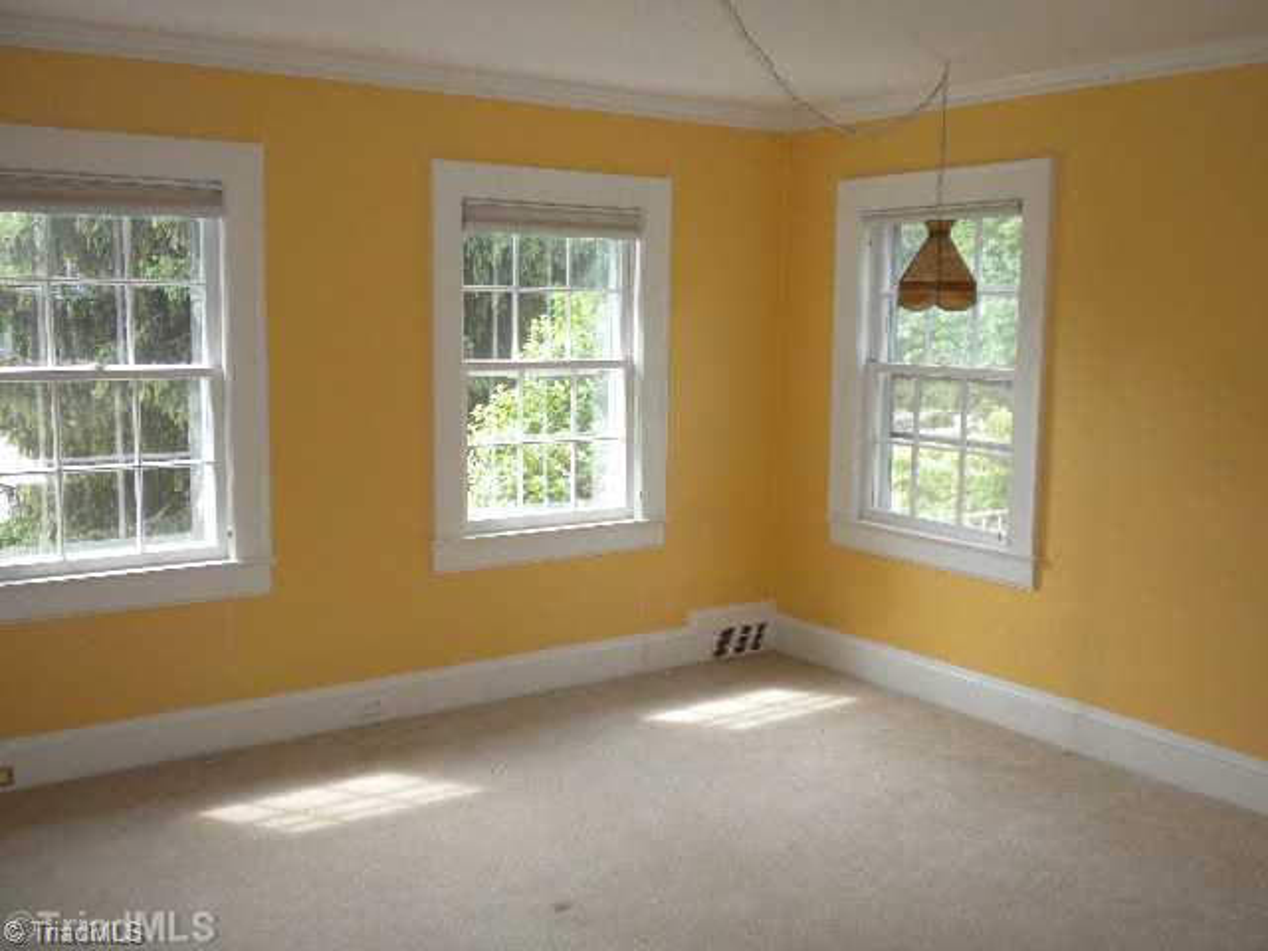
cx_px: 634
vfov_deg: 38.7
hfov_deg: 50.1
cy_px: 476
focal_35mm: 37
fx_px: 1355
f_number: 3.5
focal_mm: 6.6
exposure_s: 1/89
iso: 90
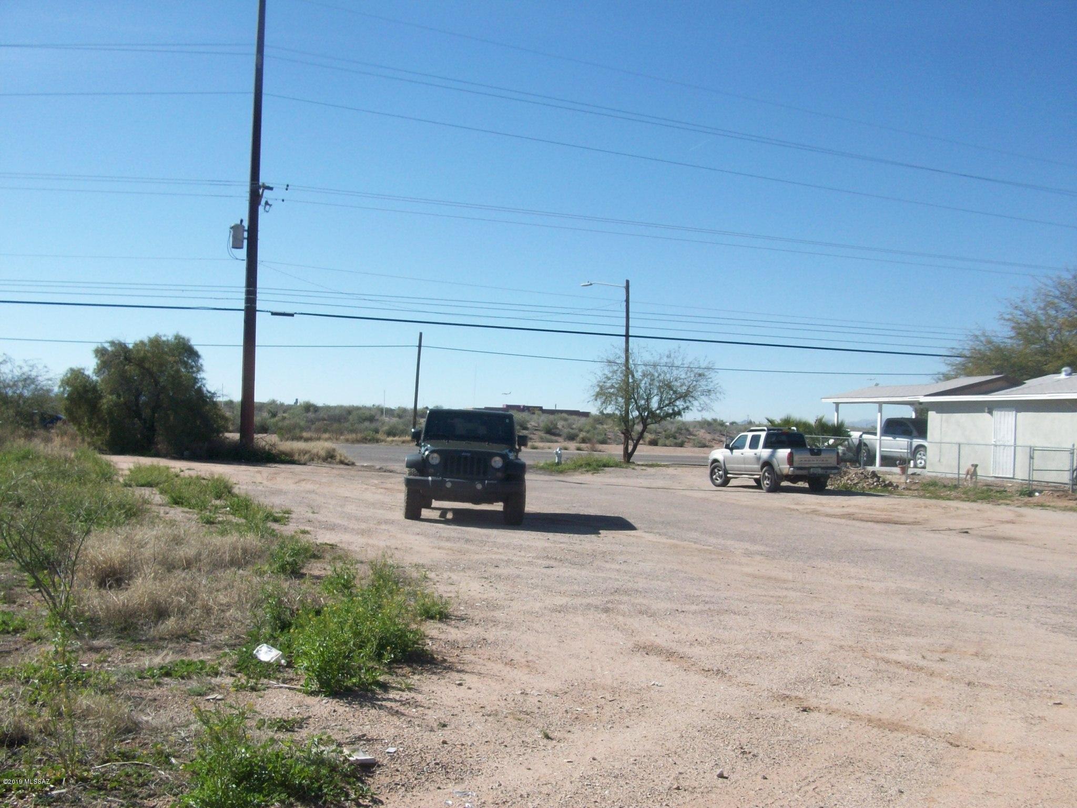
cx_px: 538
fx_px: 1058
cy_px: 404
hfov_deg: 54.0
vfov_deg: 41.8
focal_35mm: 34
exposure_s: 1/348
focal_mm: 5.7
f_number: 5.5
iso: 64
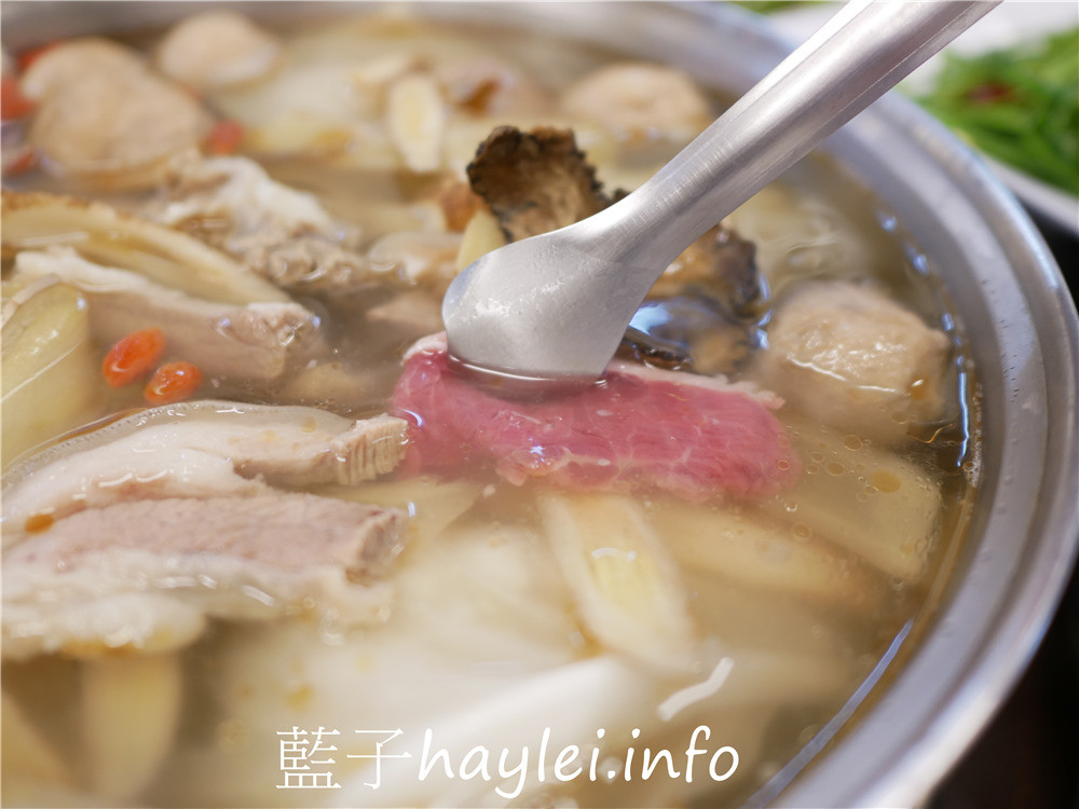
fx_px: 935
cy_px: 404
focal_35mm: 30
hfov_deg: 60.0
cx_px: 540
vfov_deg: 46.8
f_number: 1.7
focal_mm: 15
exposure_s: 1/60
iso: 320
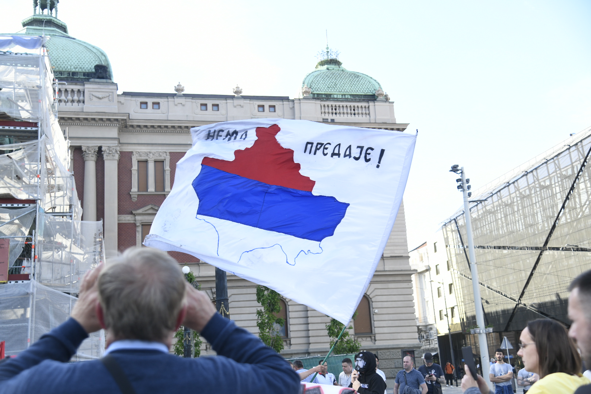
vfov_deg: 33.4
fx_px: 657
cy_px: 197
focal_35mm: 40
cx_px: 296
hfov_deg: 48.5
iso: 500
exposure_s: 1/800
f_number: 4
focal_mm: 40
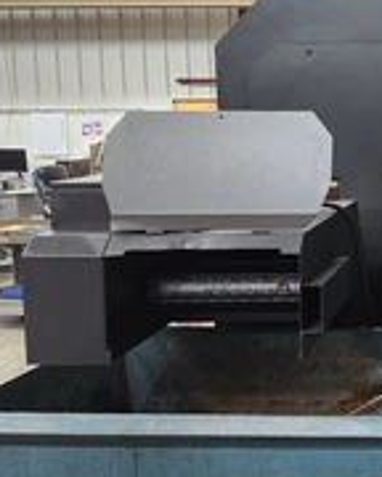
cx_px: 507
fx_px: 707
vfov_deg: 37.0
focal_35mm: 50
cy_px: 162
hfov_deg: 25.6
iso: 500
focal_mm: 5.4
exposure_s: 1/60
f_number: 1.8
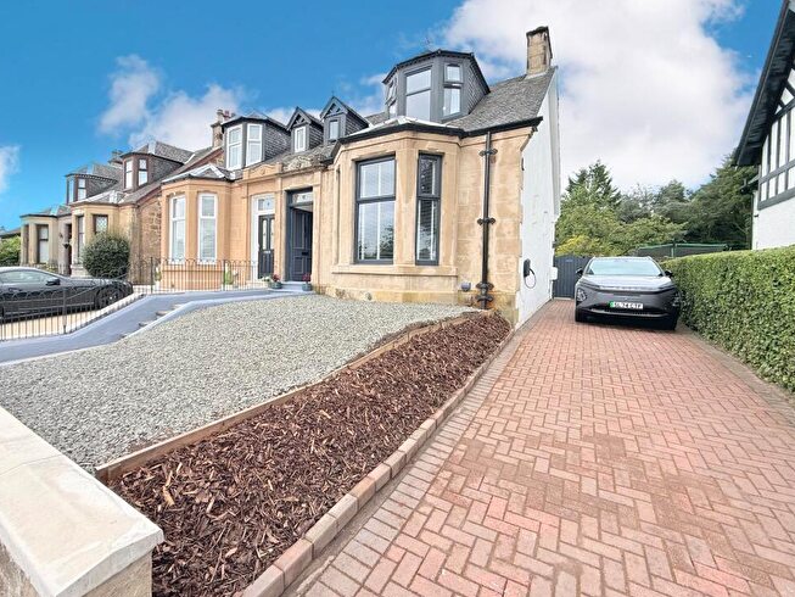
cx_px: 377
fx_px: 345
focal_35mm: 15
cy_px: 280
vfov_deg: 81.7
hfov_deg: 98.1
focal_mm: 2.22
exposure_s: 1/250
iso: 50
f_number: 2.2
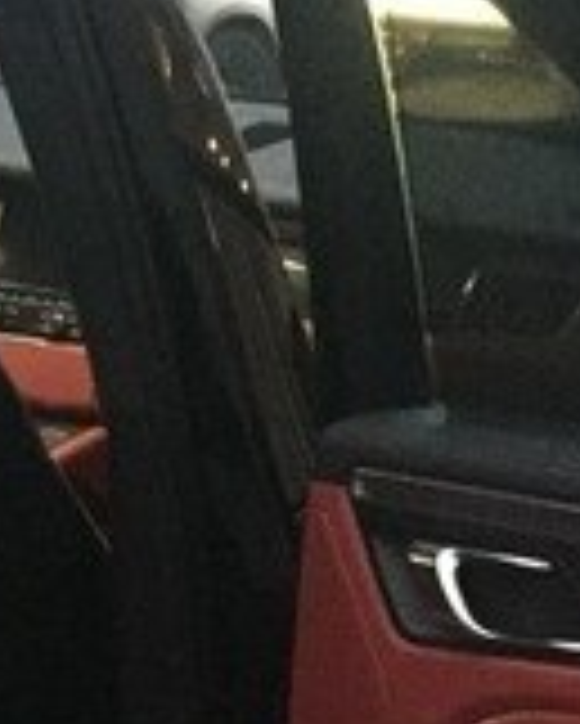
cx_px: 121
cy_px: 816
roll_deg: -1.8
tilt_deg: -21.1
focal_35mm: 116
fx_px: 2487
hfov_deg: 13.2
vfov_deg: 16.0
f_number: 2.2
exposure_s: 1/17
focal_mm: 4.15
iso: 640
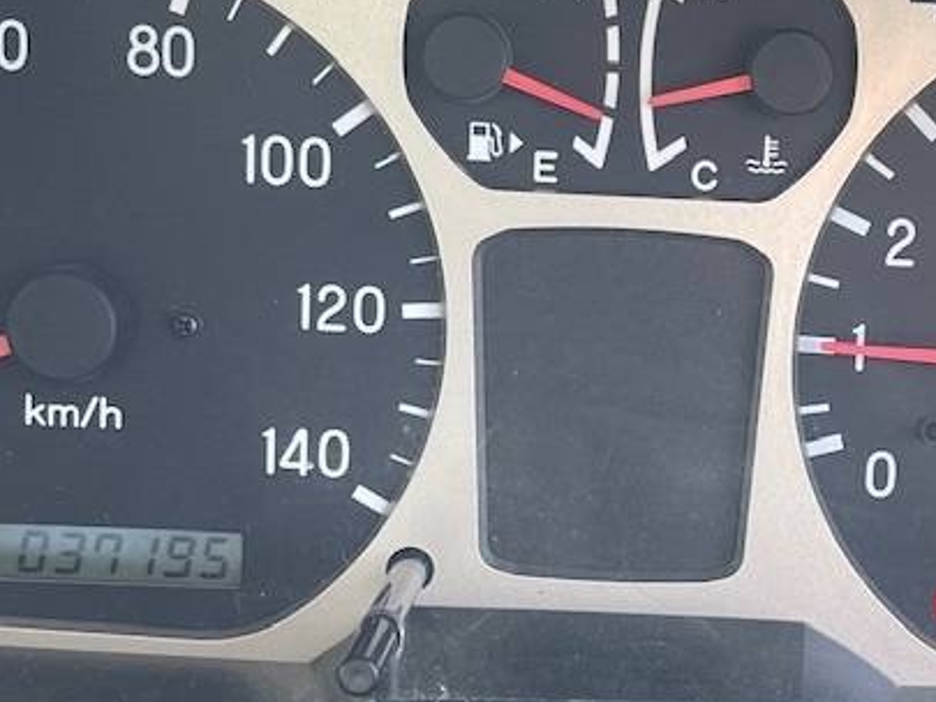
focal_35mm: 79
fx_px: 2137
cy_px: 430
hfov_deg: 24.3
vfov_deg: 18.6
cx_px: 740
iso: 125
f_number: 1.6
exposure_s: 1/121
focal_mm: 5.1
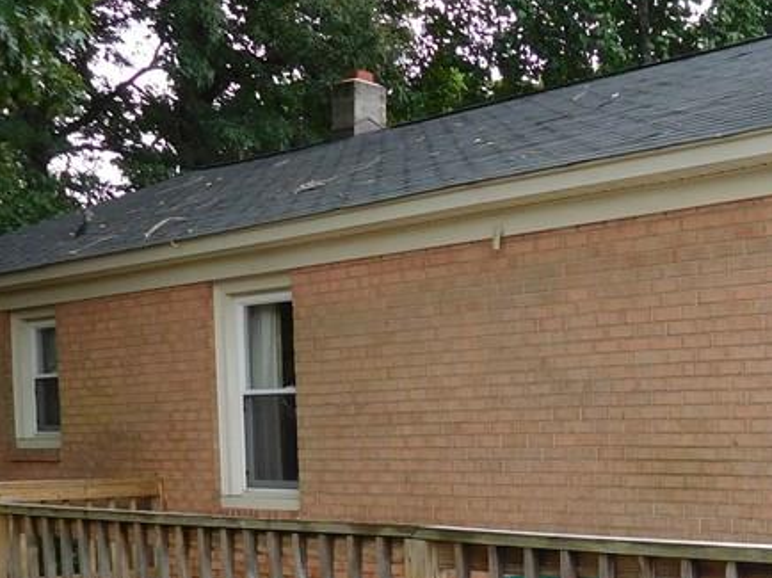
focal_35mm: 59
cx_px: 795
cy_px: 548
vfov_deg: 23.9
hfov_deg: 30.2
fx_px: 1315
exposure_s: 1/320
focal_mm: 4.5
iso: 125
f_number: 3.4
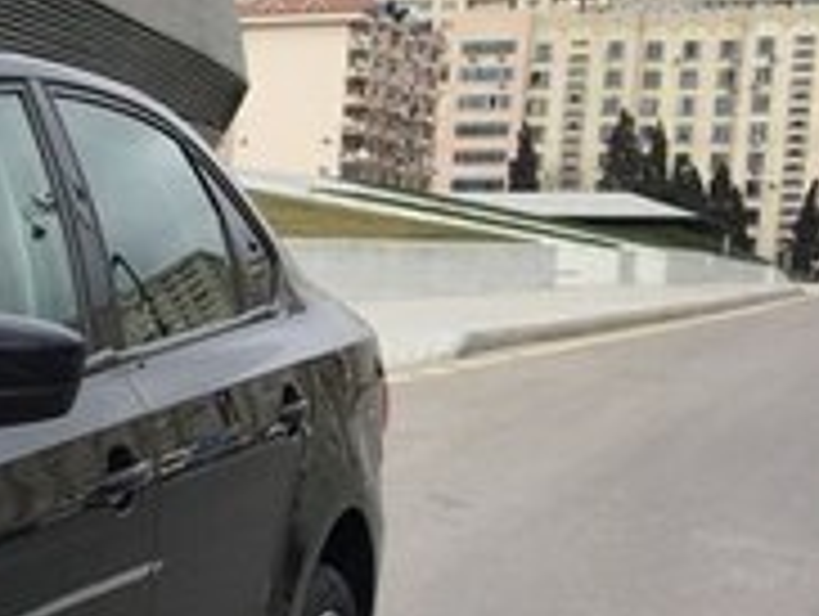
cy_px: 623
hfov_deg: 15.9
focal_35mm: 105
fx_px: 2488
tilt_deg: -6.5
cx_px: -657
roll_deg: -2.5
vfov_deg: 13.9
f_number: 2.2
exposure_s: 1/1026
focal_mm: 4.15
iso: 25
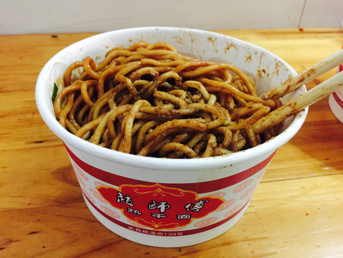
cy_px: 129
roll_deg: -2.9
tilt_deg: -37.3
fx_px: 287
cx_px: 172
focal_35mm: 29
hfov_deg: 61.7
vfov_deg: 48.2
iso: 400
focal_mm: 4.15
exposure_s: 1/17
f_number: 2.2
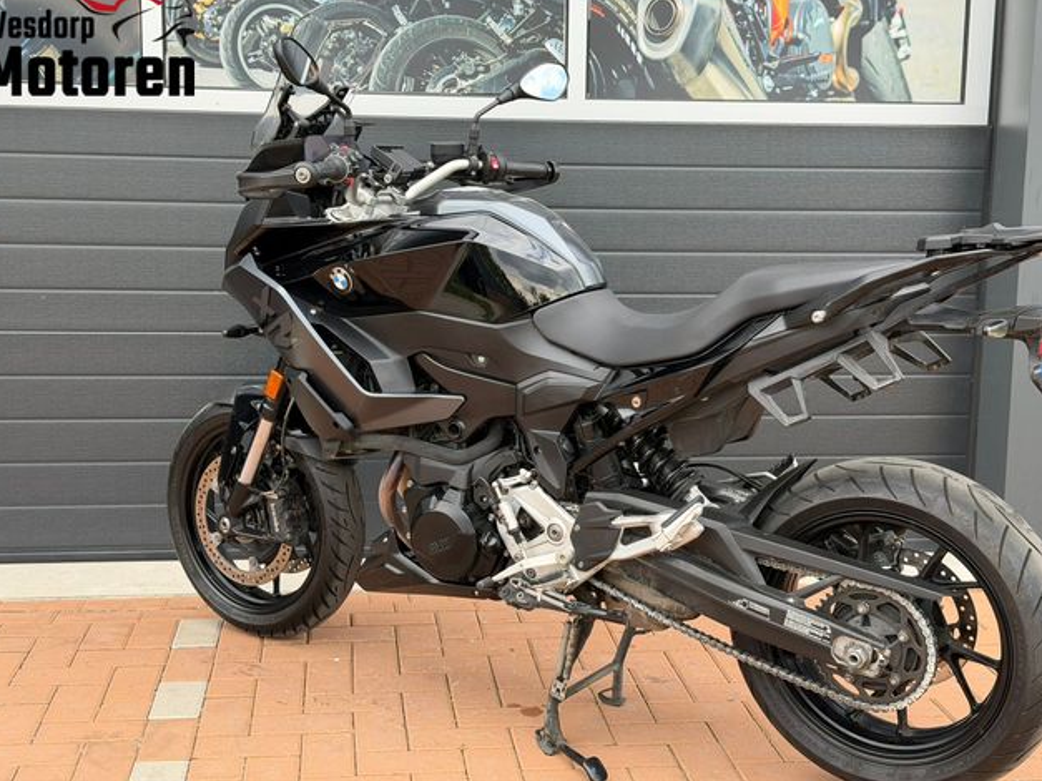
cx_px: 514
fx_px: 1475
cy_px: 384
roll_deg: -0.3
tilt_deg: -7.5
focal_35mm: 49
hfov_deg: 38.9
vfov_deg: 29.7
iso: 100
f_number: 1.78
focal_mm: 6.76
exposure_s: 1/587
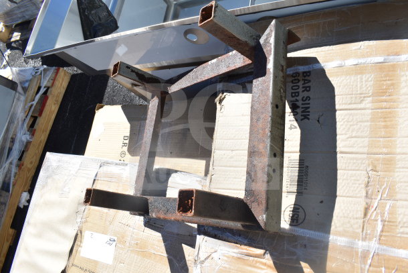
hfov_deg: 67.4
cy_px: 136
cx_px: 204
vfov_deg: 48.0
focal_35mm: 27
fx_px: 306
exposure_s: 1/250
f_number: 8
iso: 200
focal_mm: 18
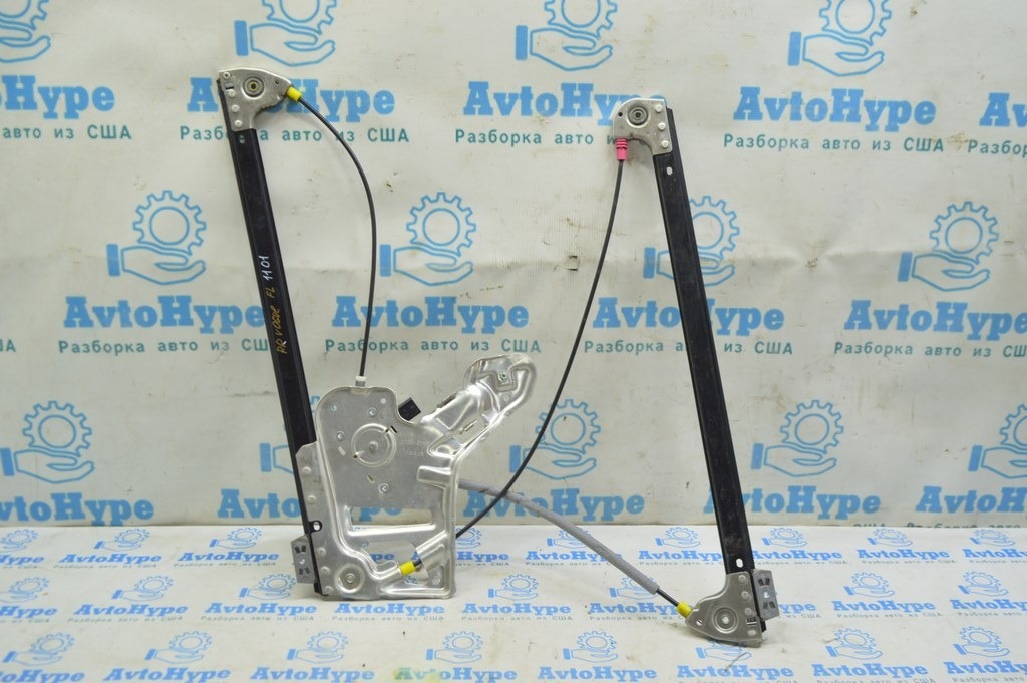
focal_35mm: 33
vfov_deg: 39.9
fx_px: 941
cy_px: 342
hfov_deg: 57.3
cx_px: 514
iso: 400
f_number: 5.6
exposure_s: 1/20
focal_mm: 22
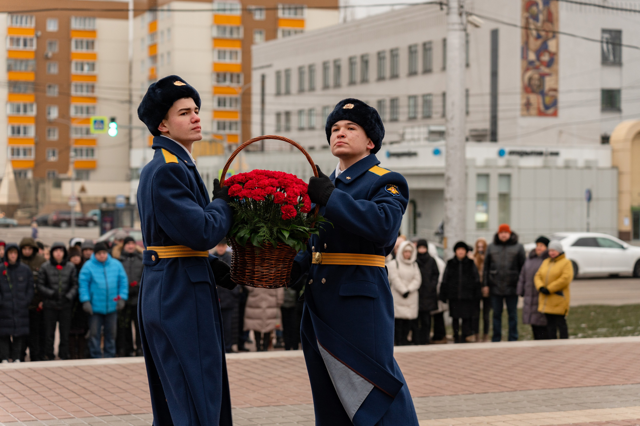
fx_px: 1392
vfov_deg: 17.4
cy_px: 204
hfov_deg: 25.9
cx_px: 334
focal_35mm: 78
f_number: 3.5
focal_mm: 75
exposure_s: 1/200
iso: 500
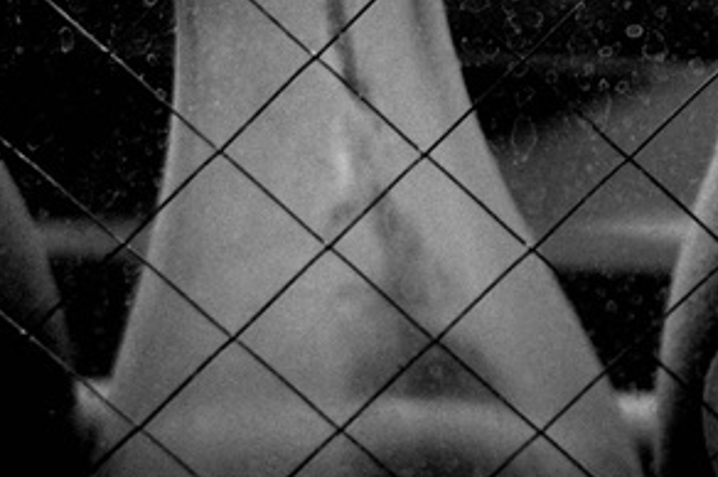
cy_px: -15
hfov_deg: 12.6
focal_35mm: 149
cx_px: 1281
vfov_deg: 9.1
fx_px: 2968
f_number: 2.8
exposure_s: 1/40
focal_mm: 26
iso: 2500
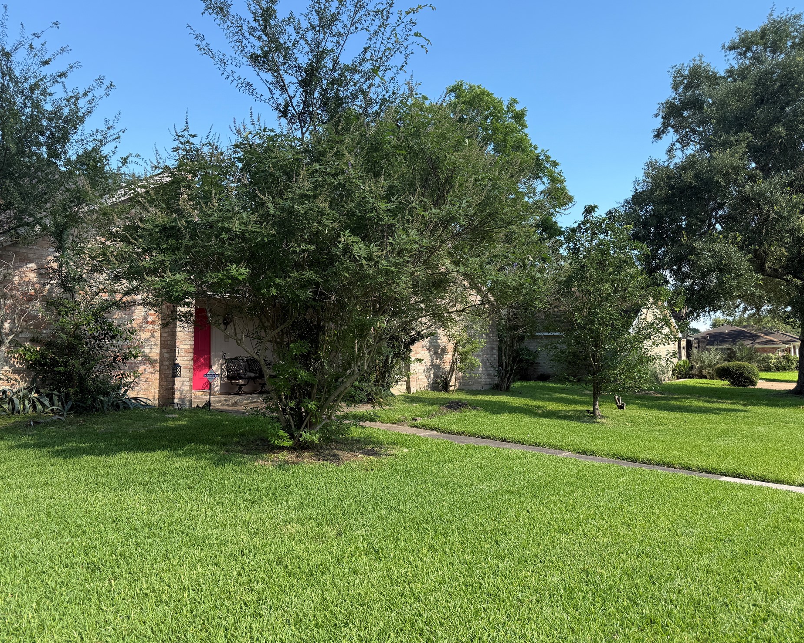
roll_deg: +0.3
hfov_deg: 66.0
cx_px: 383
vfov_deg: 54.9
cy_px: 320
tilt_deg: +2.9
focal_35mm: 26
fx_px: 619
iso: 80
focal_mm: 6.76
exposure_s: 1/1410
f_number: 1.78
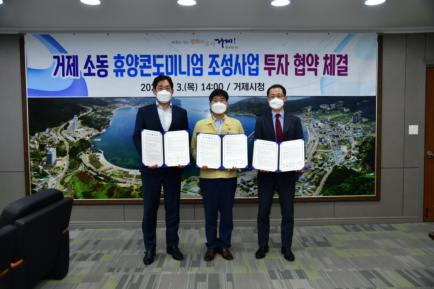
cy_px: 144
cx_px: 217
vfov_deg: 43.6
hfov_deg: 61.9
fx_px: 362
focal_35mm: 30
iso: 800
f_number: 4
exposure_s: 1/250
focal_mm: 30
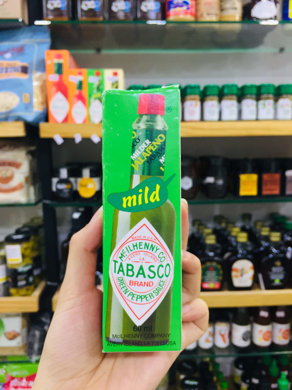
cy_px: 195
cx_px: 146
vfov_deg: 61.7
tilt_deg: -8.3
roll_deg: +1.5
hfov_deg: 48.2
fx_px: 326
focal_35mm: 29
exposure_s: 1/33
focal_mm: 4.15
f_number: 2.2
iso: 80
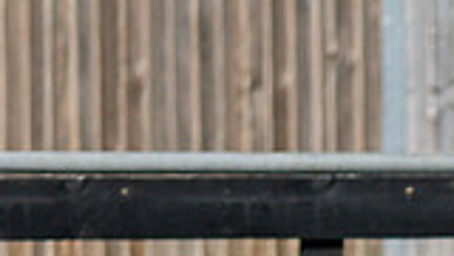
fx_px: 33406
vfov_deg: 0.4
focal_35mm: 2775
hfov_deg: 0.8
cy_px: 296
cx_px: 496
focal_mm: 300
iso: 200
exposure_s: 1/2000
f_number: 4
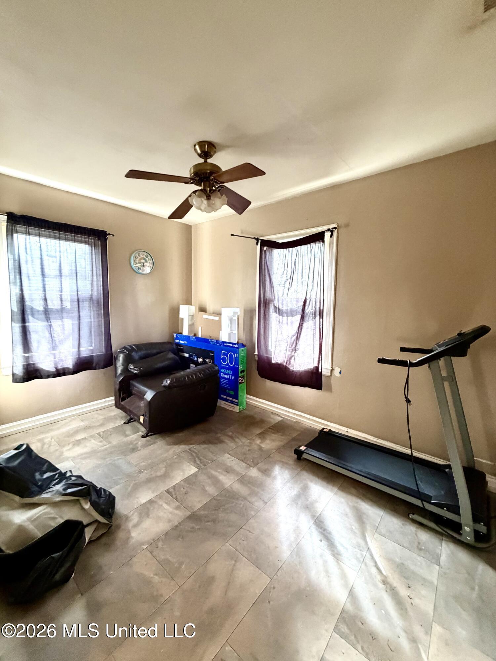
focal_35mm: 14
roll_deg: -0.9
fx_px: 267
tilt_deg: -6.9
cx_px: 248
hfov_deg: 85.7
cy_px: 330
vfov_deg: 102.1
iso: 500
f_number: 2.2
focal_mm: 2.22
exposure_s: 1/60
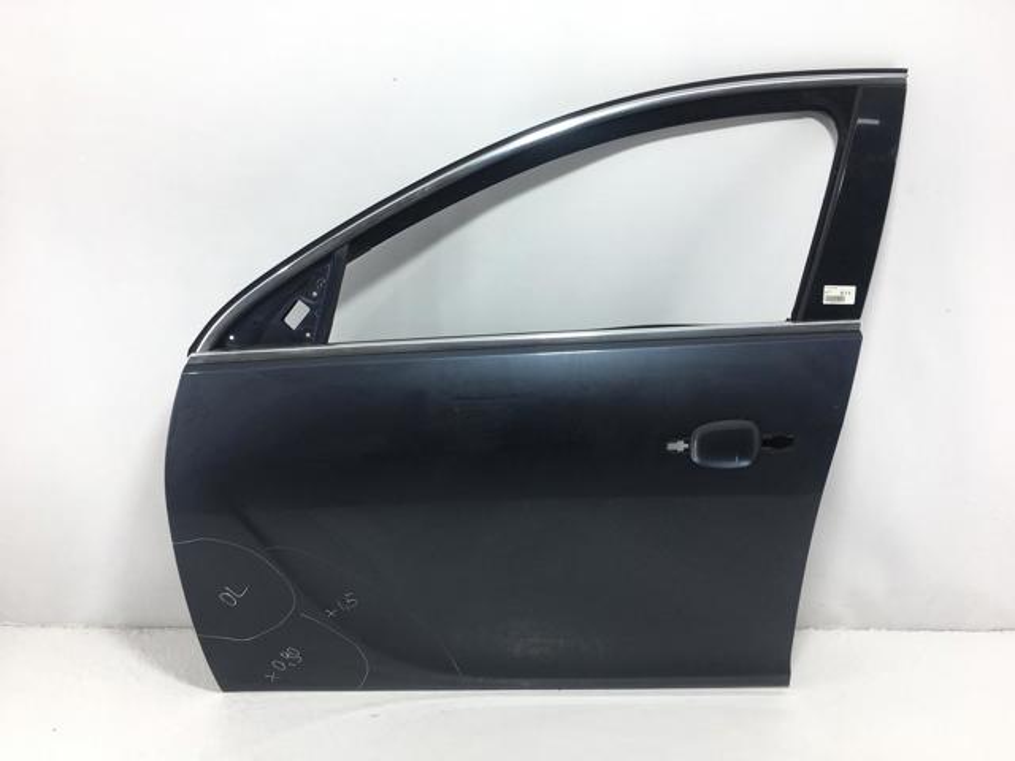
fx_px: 850
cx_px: 508
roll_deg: -1.8
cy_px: 380
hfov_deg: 61.7
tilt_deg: -20.7
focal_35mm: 29
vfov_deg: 48.2
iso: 25
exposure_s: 1/225
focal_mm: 4.15
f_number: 2.2
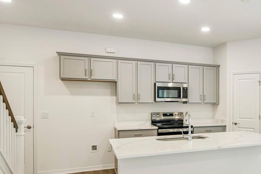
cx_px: 205
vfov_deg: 42.0
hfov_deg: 56.4
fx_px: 225
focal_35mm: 31
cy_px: 108
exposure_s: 1/40
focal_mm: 16
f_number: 8
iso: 400
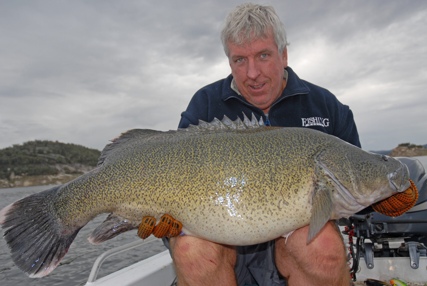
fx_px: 392
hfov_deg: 57.2
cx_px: 214
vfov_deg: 40.1
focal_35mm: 33
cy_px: 143
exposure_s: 1/250
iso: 100
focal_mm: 22
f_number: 5
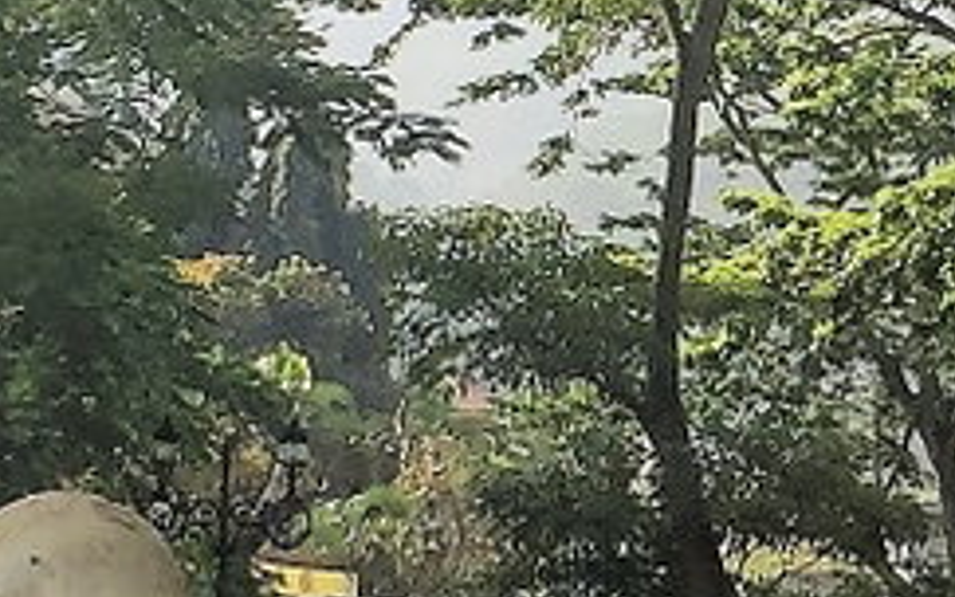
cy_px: 259
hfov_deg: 10.2
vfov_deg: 6.5
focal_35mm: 202
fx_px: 5259
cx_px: 1155
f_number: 2.2
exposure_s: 1/860
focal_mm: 4.15
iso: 32
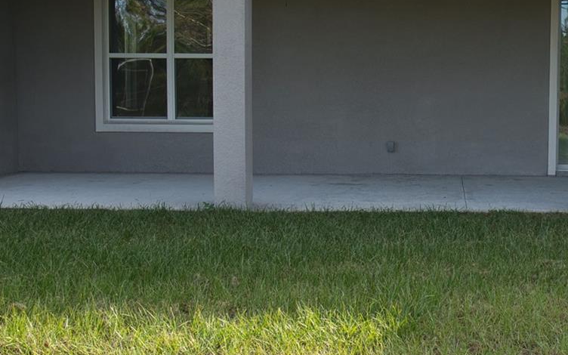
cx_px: 471
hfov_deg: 37.2
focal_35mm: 52
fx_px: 805
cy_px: 157
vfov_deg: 24.9
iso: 100
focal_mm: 16
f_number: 5
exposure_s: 1/160
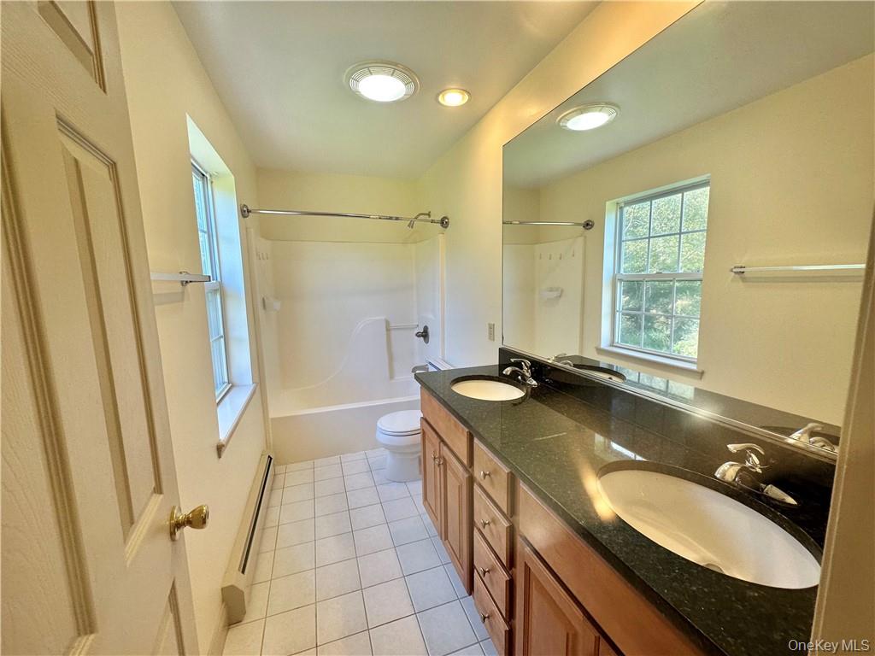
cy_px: 328
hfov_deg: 102.1
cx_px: 438
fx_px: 354
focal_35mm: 14
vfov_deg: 85.7
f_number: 2.2
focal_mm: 2.22
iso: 80
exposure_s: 1/120
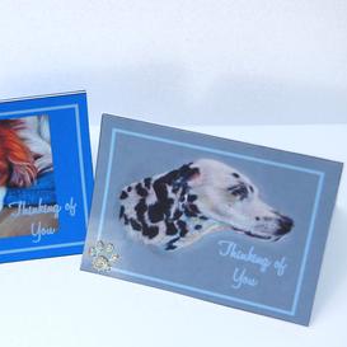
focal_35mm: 109
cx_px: 92
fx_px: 1236
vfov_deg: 16.0
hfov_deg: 15.9
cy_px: 180
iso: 200
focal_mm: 52
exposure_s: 1/250
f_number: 8
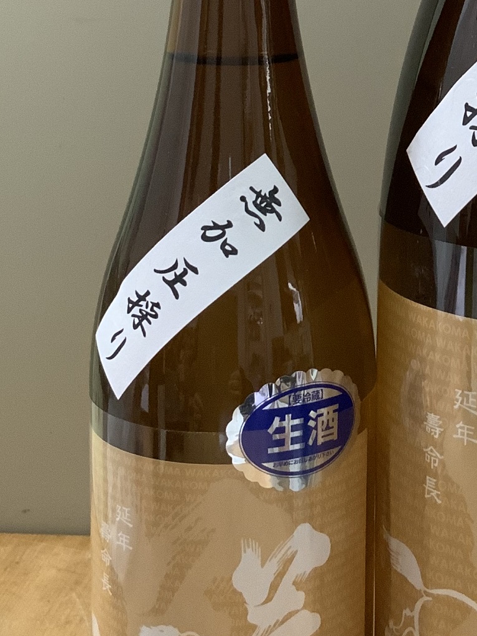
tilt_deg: -7.9
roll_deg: -0.7
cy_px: 118
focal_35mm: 80
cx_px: 475
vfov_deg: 24.0
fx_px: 1470
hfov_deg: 18.0
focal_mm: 3
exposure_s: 1/50
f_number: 1.8
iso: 250
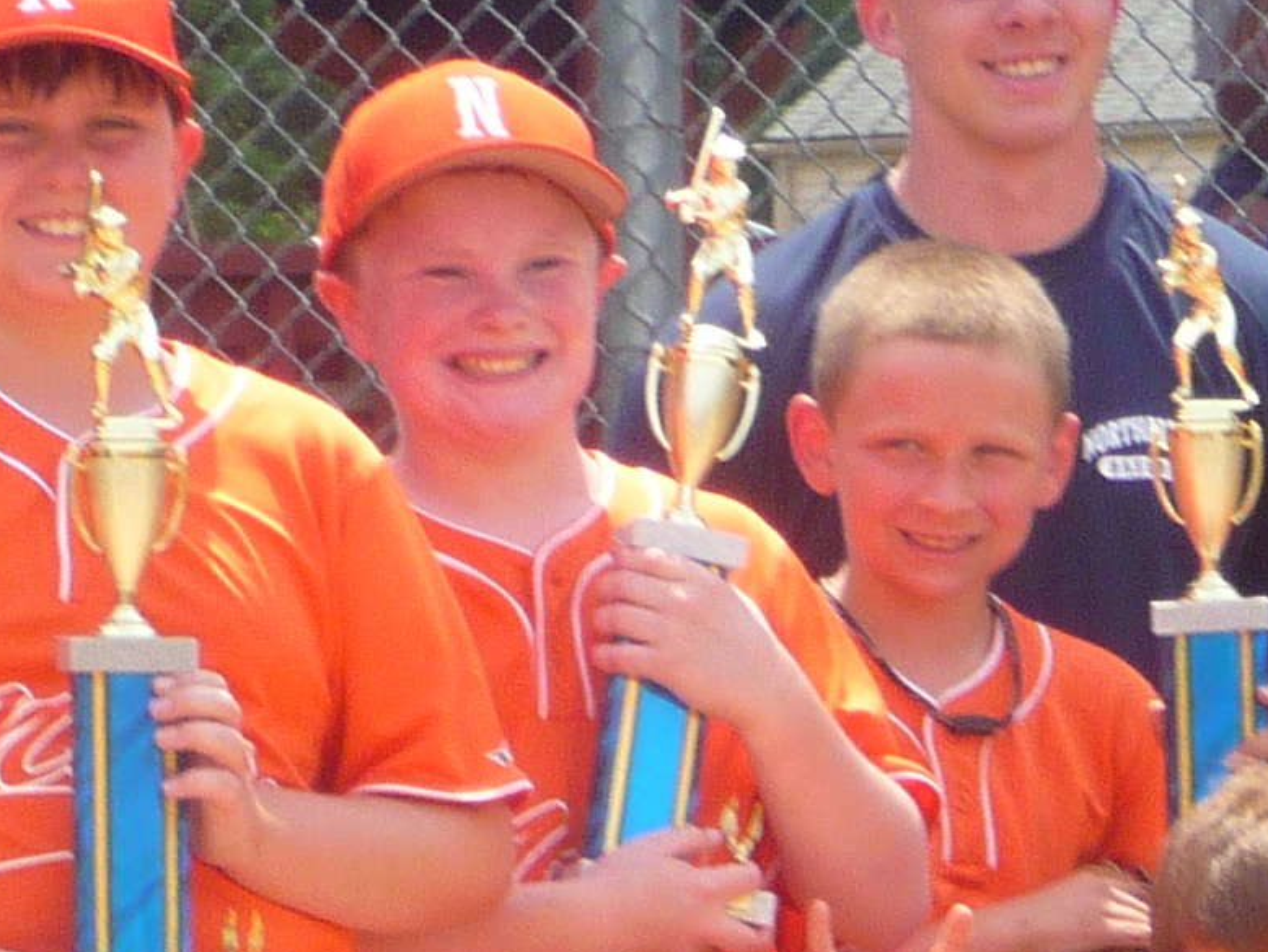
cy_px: 1157
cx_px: 895
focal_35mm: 342
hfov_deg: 5.8
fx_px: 12531
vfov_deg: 4.3
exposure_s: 1/250
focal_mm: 13.1
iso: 100
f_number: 4.6
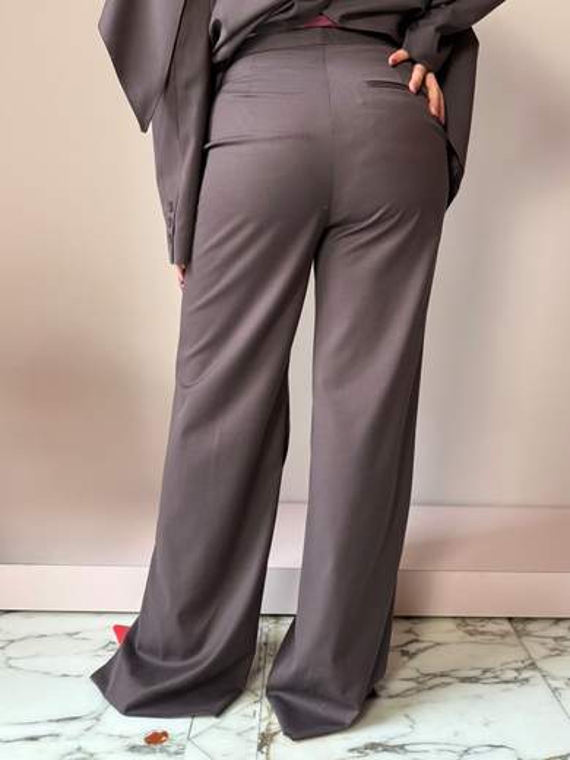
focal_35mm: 24
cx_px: 285
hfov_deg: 56.8
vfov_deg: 71.6
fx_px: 527
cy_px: 380
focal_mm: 6.76
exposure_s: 1/50
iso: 320
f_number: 1.78
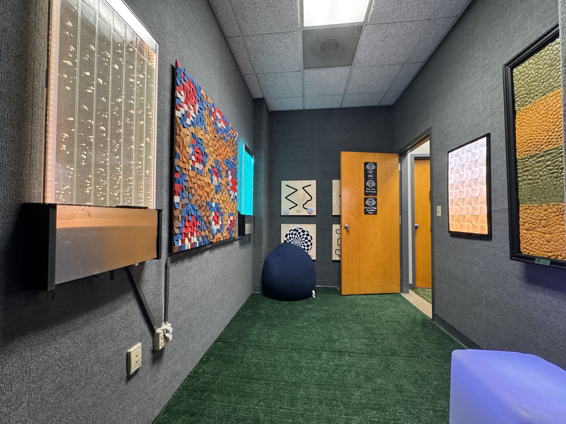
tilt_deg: +1.4
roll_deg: +0.0
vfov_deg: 85.7
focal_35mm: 14
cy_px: 212
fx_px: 229
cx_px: 283
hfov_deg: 102.1
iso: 400
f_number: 2.2
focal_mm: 2.22
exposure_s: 1/50
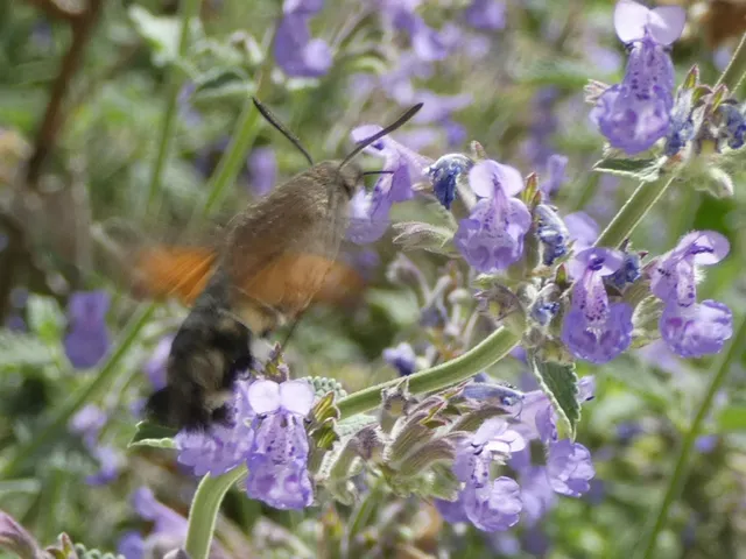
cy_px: 280
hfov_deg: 22.5
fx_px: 1875
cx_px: 373
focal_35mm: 87
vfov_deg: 17.0
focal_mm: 15.6
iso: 80
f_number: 4.6
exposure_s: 1/200
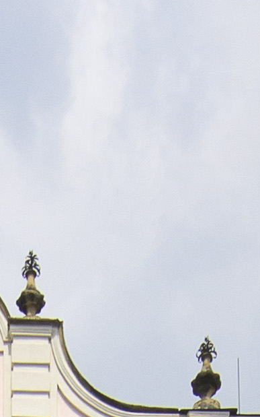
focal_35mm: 136
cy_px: 1509
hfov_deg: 9.4
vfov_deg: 9.1
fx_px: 1542
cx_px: -102
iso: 100
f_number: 8
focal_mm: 12
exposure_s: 1/100
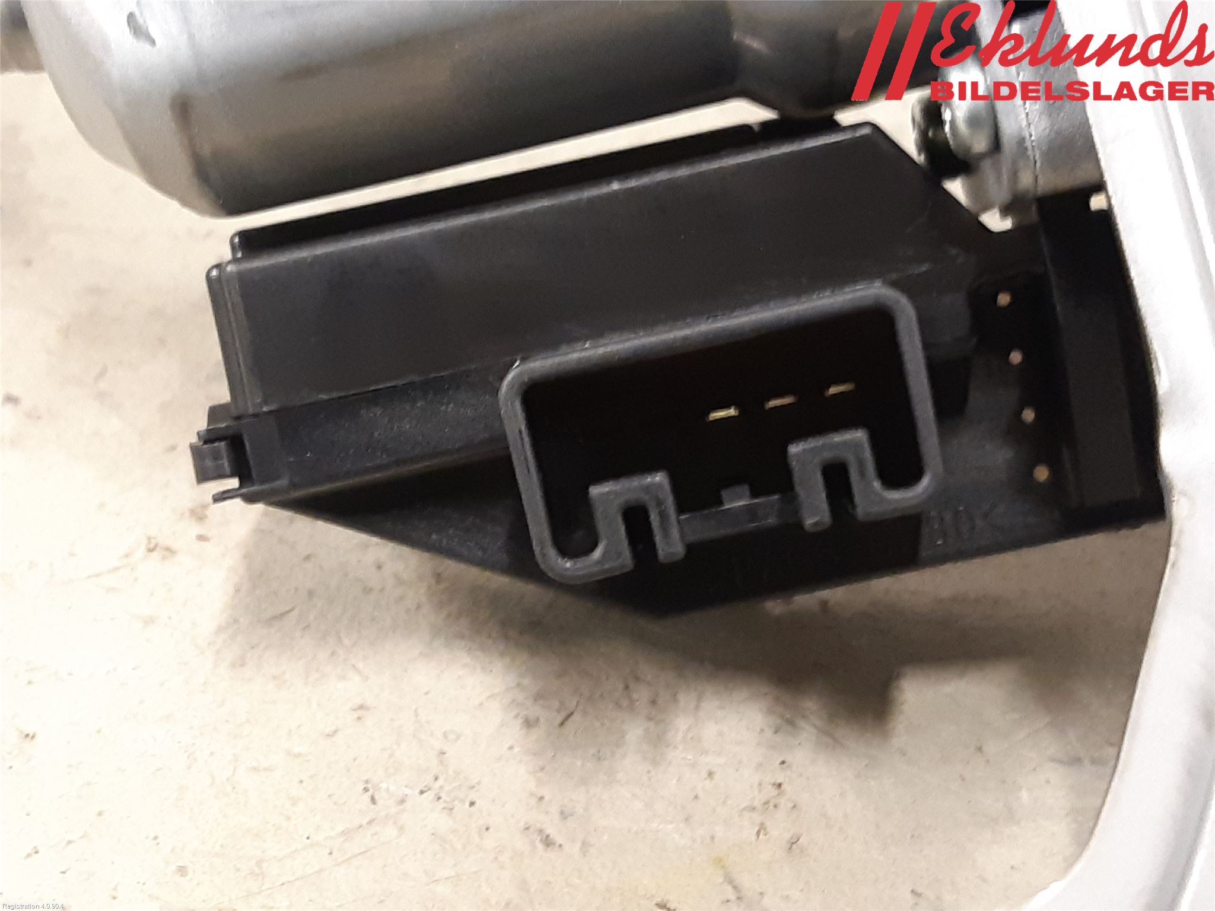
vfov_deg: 53.1
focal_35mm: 26
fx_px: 913
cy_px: 456
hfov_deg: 67.3
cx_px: 608
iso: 320
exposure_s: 1/25
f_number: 1.7
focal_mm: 3.93
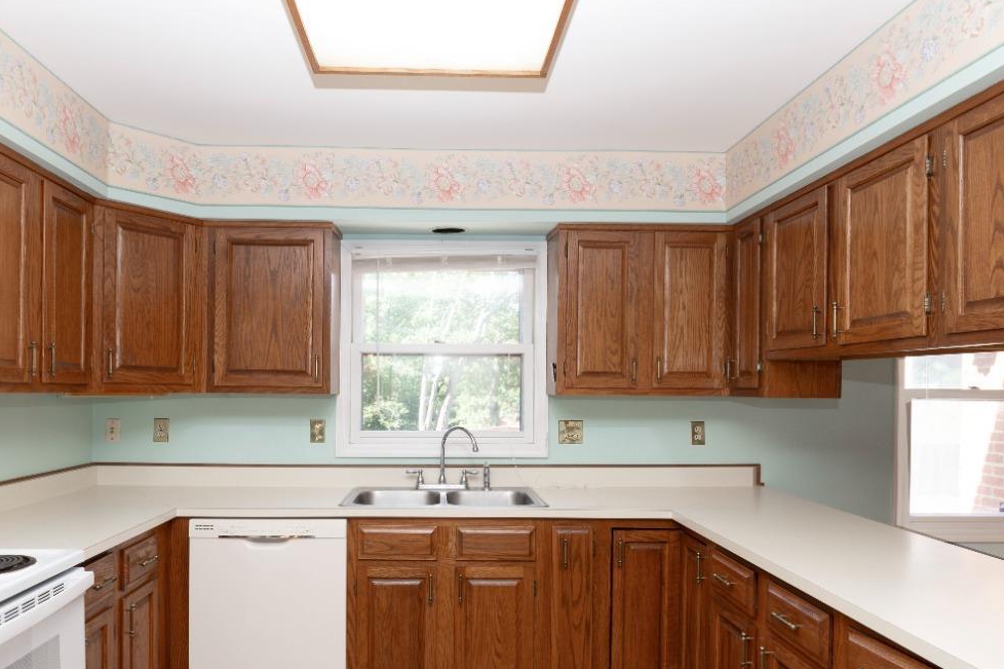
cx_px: 439
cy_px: 435
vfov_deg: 54.2
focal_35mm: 23
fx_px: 641
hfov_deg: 75.8
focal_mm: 15
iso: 200
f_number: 8
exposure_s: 1/25
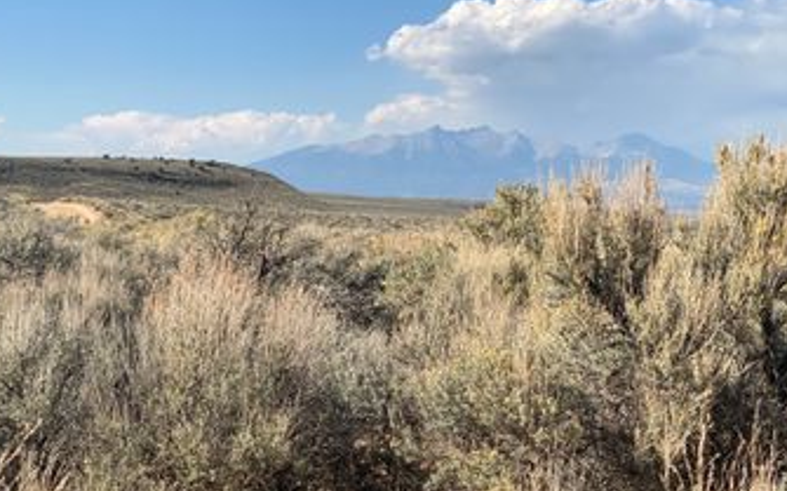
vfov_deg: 18.2
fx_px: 1522
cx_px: 288
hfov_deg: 28.9
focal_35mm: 71
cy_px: 351
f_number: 2
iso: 20
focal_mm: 6
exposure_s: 1/1410
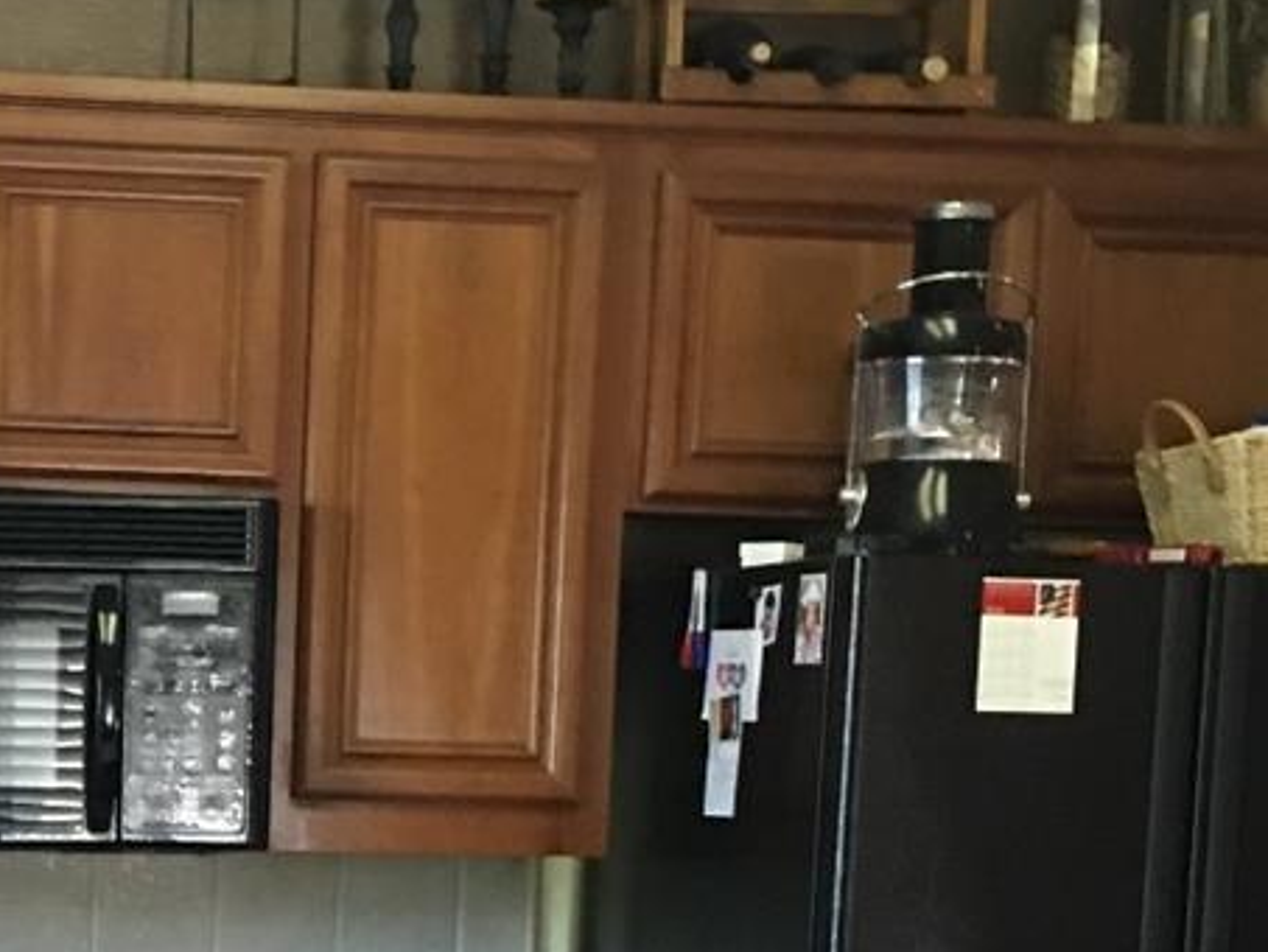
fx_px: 3517
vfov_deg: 14.9
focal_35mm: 96
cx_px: -120
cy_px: 1145
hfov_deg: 19.6
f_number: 2.2
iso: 80
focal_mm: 4.15
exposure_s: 1/10
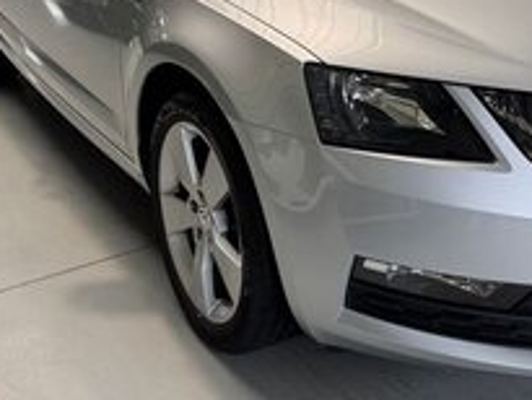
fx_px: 877
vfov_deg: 25.0
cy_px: 44
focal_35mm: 57
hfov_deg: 33.7
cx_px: 306
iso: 125
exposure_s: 1/121
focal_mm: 6.76
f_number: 1.78
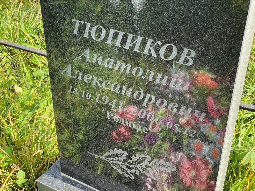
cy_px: 96
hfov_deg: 36.8
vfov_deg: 28.0
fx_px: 383
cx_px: 128
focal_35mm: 52
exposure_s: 1/484
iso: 20
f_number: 2
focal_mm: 6
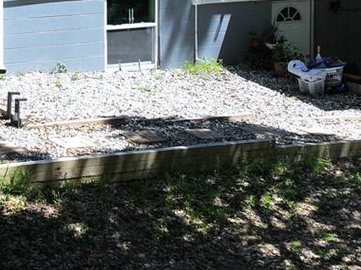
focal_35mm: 101
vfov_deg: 14.1
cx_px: 34
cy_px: -66
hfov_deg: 19.1
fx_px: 1053
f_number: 3.2
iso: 100
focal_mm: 12.29
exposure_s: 1/240
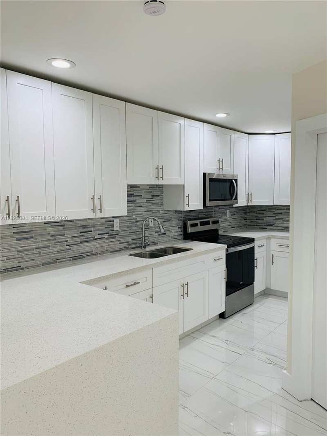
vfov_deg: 67.3
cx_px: 164
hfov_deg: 53.1
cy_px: 218
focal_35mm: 26
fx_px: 327
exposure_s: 1/121
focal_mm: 4.25
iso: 80
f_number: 1.8
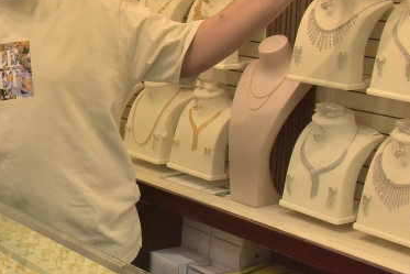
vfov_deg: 18.1
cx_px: -106
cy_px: 87
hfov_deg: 24.1
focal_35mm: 75
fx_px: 854
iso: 1600
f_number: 13
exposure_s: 1/640
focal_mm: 28
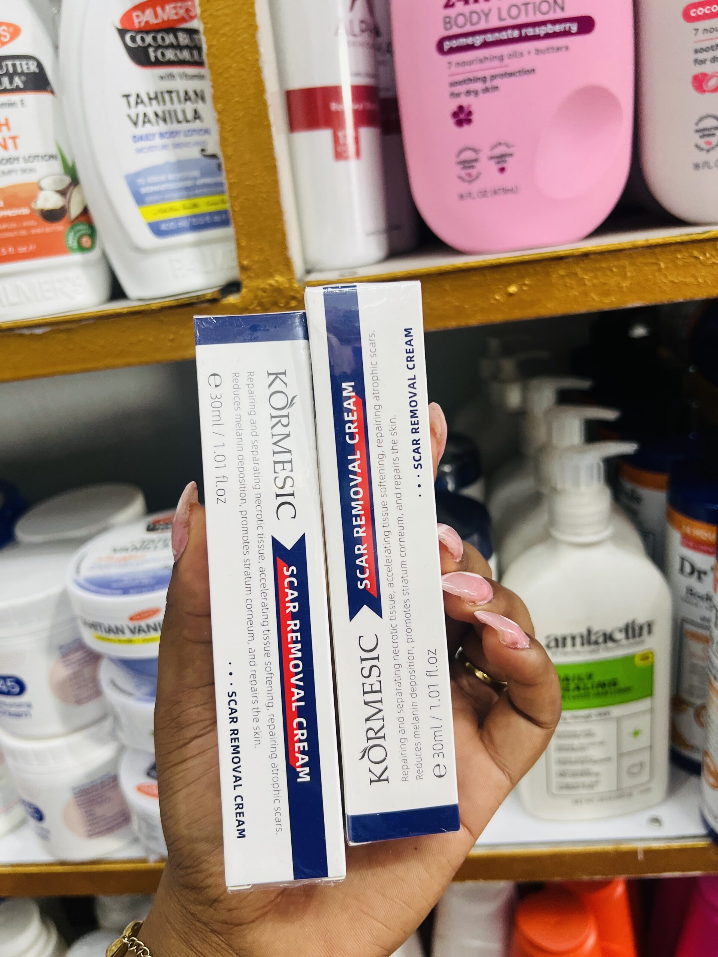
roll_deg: +9.2
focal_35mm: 26
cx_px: 359
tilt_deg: -22.6
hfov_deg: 53.1
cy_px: 478
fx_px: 719
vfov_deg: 67.3
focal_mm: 5.7
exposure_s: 1/111
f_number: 1.5
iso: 125
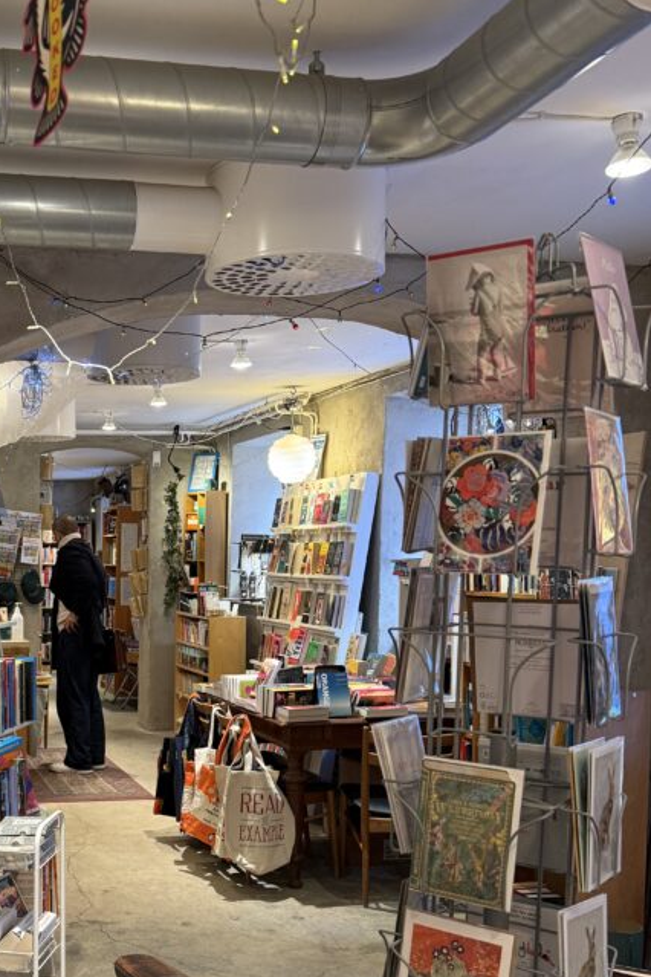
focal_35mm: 40
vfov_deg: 47.9
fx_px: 1085
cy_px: 624
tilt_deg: -4.3
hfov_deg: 32.1
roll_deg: -0.1
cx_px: 90
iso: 200
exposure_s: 1/50
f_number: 1.78
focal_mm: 6.76
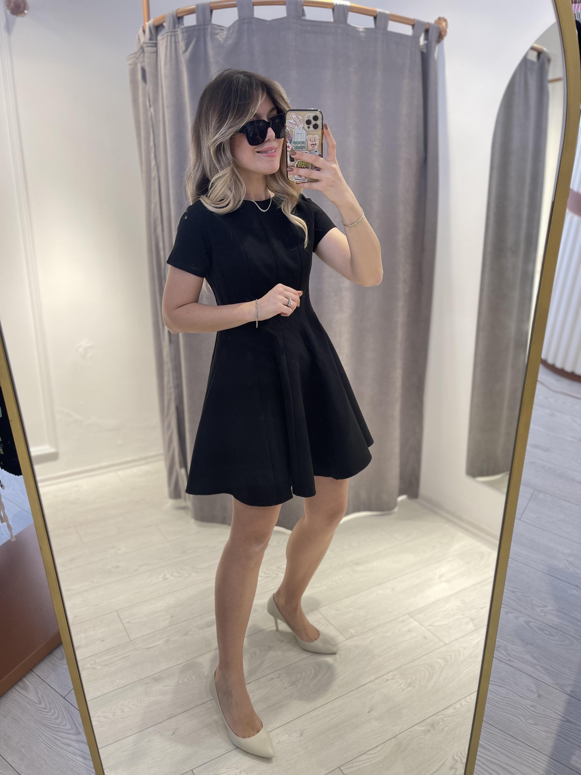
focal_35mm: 26
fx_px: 582
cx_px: 290
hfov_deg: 53.1
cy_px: 388
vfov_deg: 67.3
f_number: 1.6
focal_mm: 5.1
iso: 50
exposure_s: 1/100
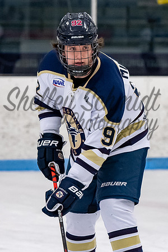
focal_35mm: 400
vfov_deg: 5.2
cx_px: 85
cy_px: 82
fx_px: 2800
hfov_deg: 3.4
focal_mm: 130
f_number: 3.5
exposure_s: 1/800
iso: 2500
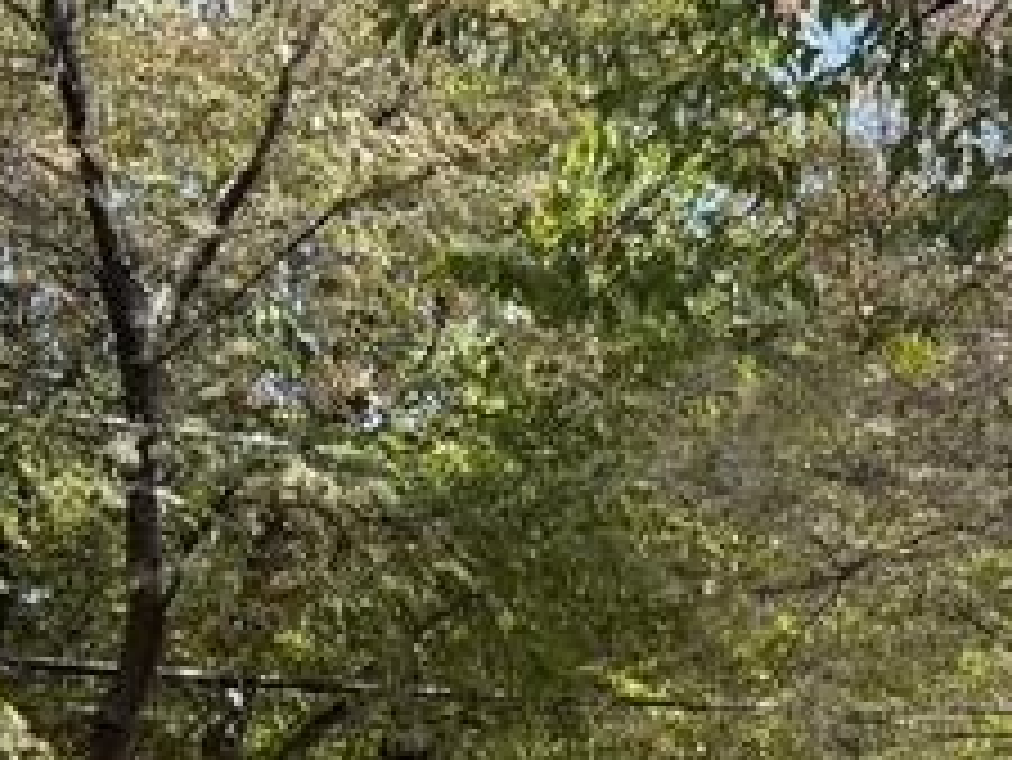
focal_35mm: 109
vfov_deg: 12.9
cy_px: 1133
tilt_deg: +0.5
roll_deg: -0.2
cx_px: 738
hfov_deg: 17.9
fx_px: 3188
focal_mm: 6.76
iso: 100
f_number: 1.78
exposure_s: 1/1618
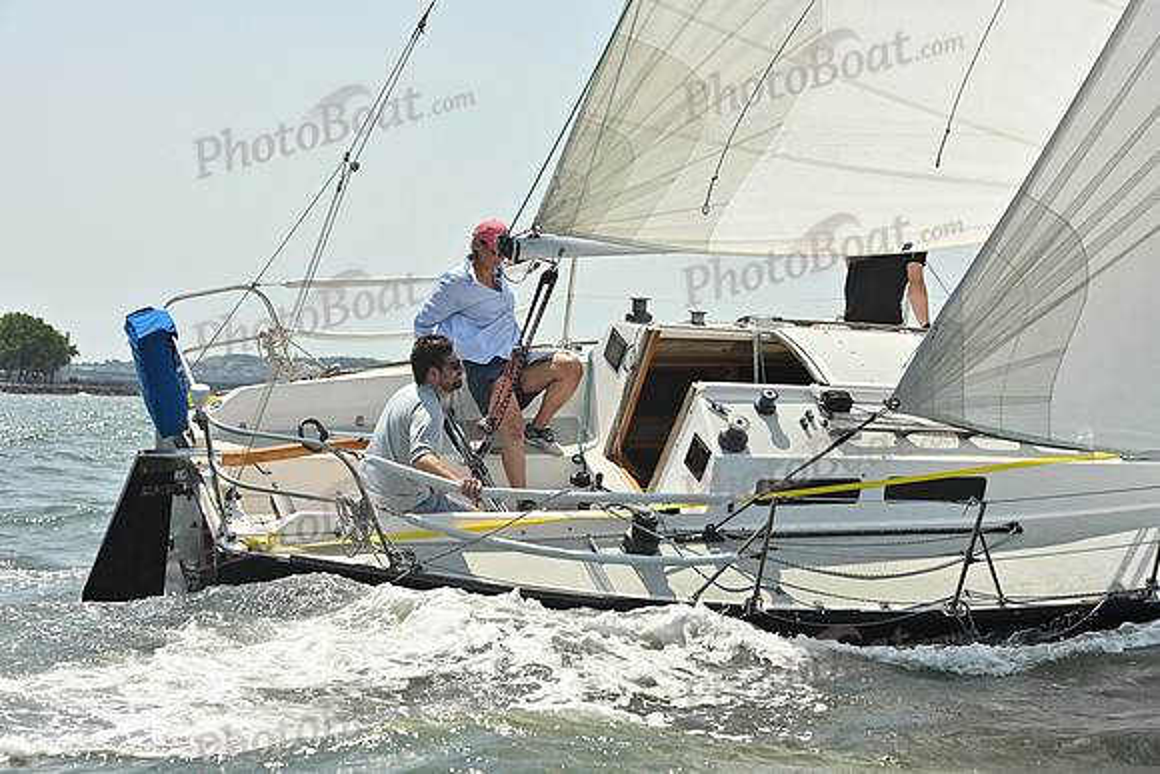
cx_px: 580
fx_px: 2901
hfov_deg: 22.6
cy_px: 387
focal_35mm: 90
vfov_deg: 15.2
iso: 320
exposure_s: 1/1250
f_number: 10
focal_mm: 90
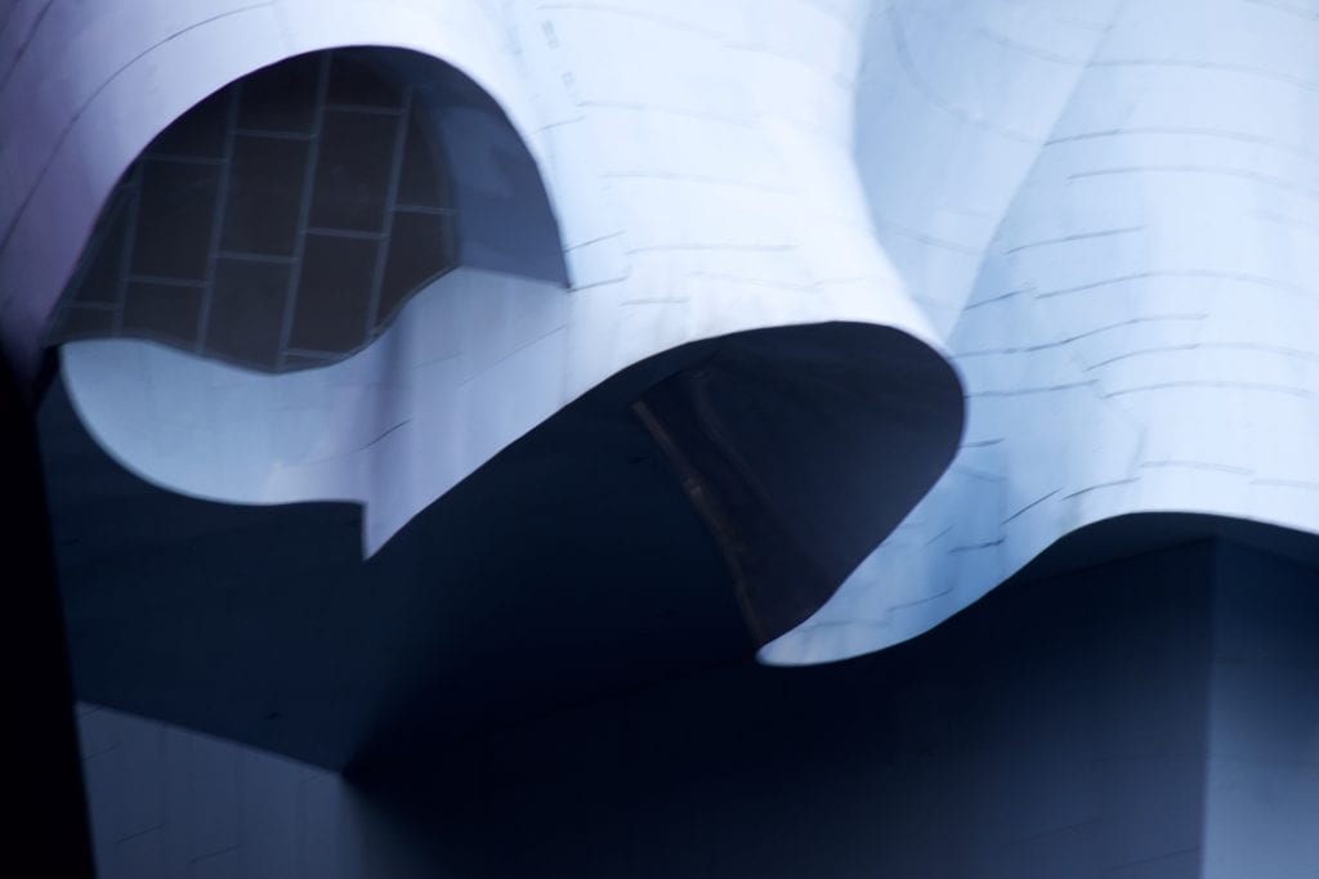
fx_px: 11542
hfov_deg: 6.5
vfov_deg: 4.4
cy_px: 440
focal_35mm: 315
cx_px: 660
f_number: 8
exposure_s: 1/50
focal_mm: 210
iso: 320
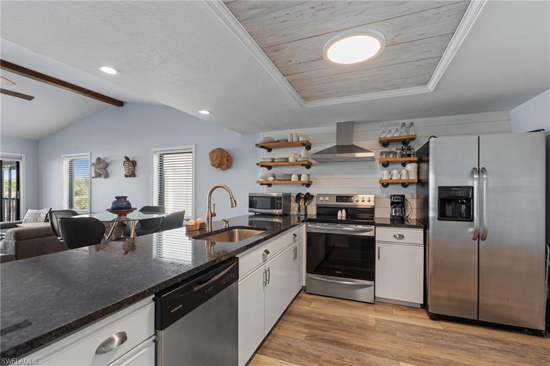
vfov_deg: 73.7
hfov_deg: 96.8
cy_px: 183
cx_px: 275
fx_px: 244
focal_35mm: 16
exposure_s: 1/2.5
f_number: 9
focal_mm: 16
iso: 400
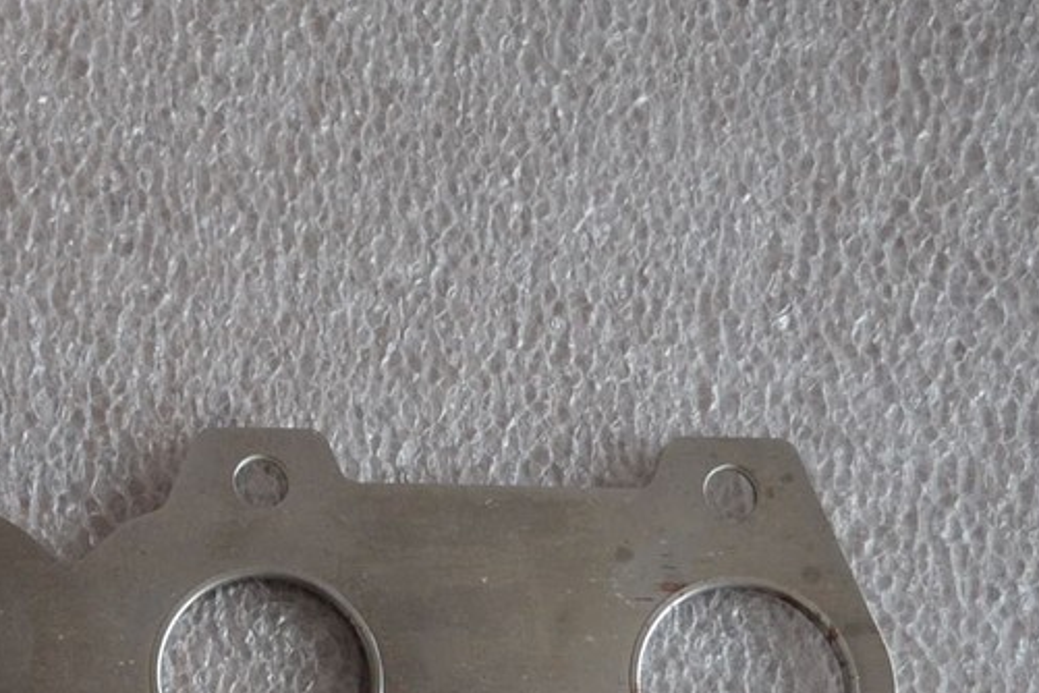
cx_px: -205
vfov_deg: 13.9
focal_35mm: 97
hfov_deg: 19.8
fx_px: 2799
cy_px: 664
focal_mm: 24
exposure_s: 1/60
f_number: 4
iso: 1100
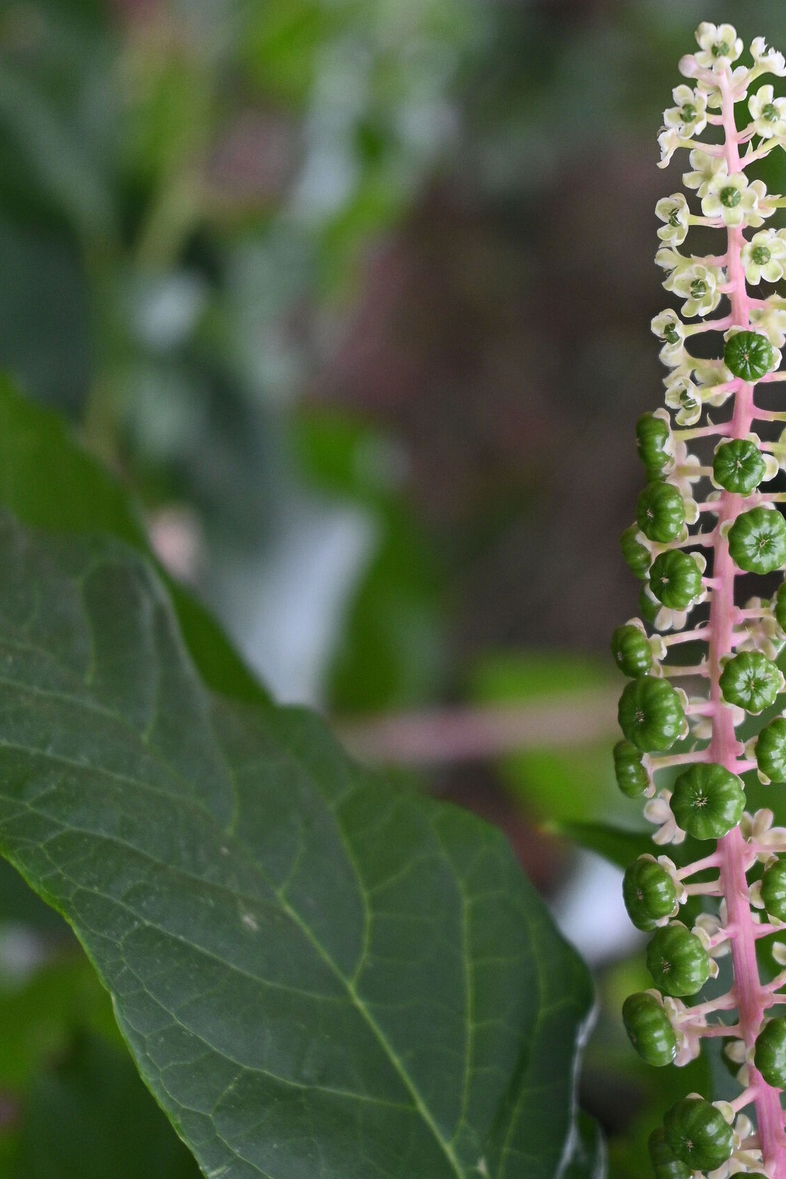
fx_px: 3505
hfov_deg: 12.8
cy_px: 517
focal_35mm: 107
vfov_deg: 19.1
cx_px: 548
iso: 900
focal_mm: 50
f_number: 6.3
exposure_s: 1/160
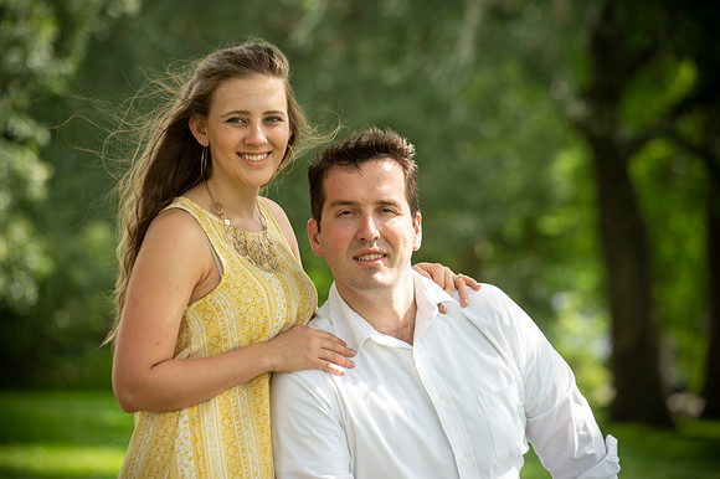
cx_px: 360
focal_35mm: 185
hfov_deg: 11.1
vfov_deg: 7.4
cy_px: 240
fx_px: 3698
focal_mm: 185
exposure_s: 1/125
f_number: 5.6
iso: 125
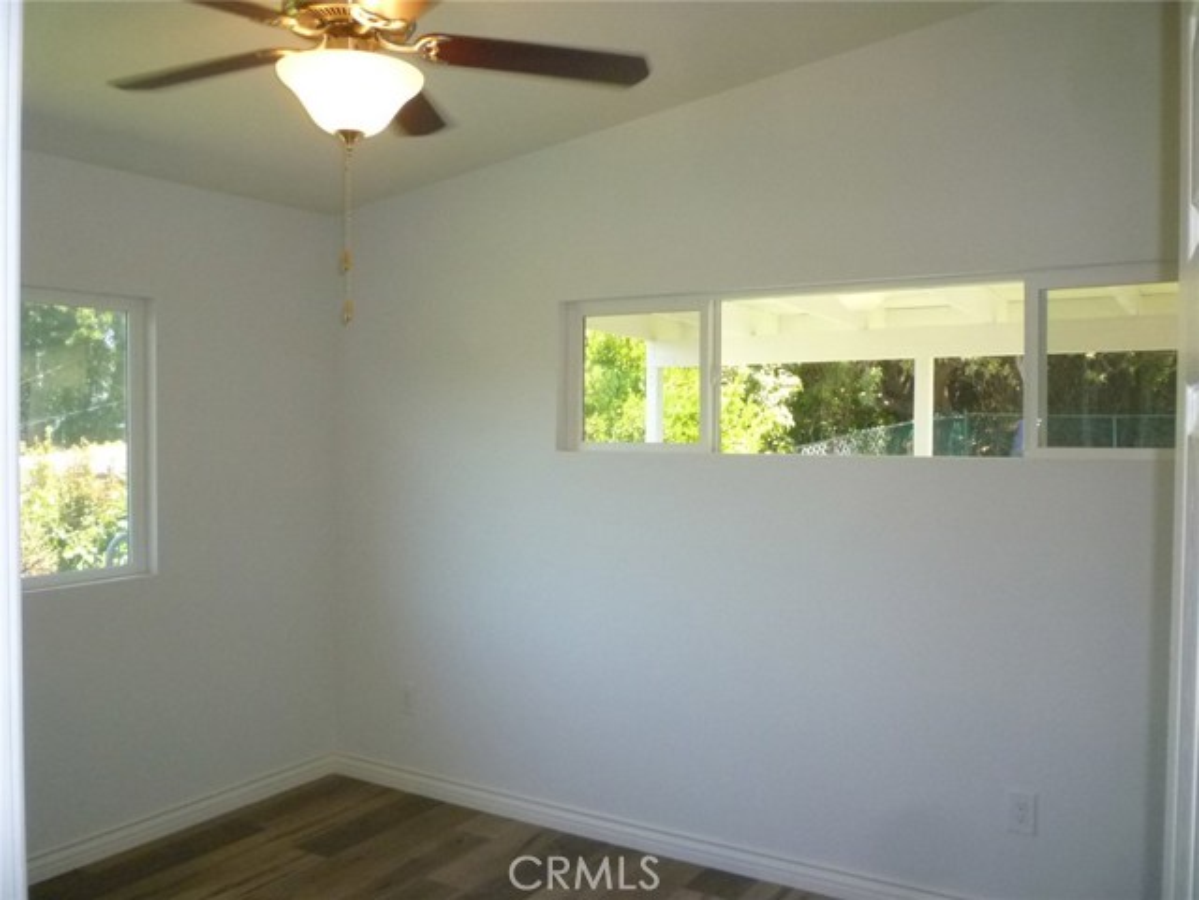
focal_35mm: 29
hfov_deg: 61.7
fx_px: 1004
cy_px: 450
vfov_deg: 48.2
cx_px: 600
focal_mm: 5.2
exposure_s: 1/160
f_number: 3.3
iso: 400
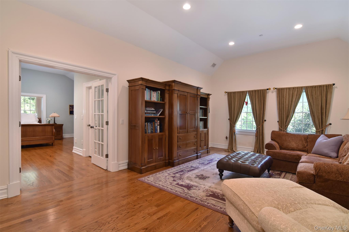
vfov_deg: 72.0
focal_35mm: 16
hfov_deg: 95.0
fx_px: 160
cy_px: 116
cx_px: 174
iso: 640
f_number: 8
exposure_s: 1/30
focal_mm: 11
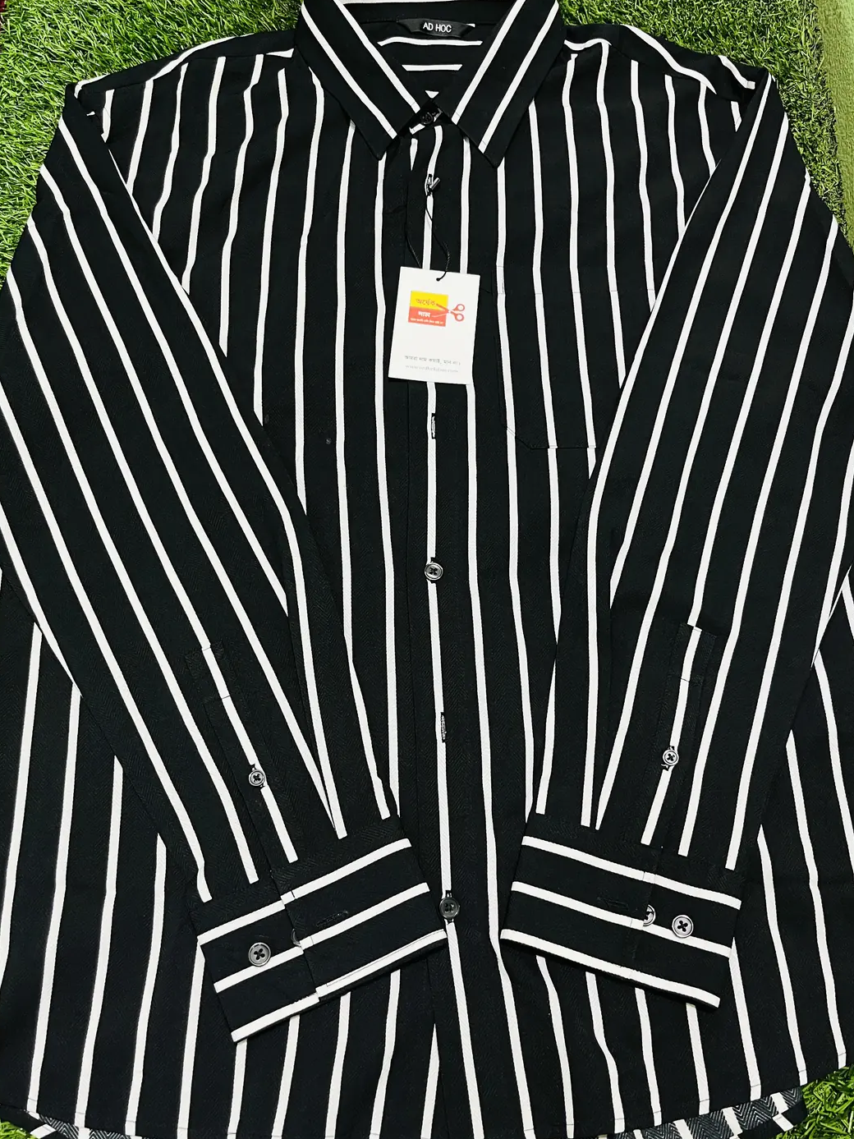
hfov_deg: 46.7
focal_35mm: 30
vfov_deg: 60.0
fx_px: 987
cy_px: 576
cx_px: 471
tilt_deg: -70.4
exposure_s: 1/50
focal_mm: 5.1
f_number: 1.6
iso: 320
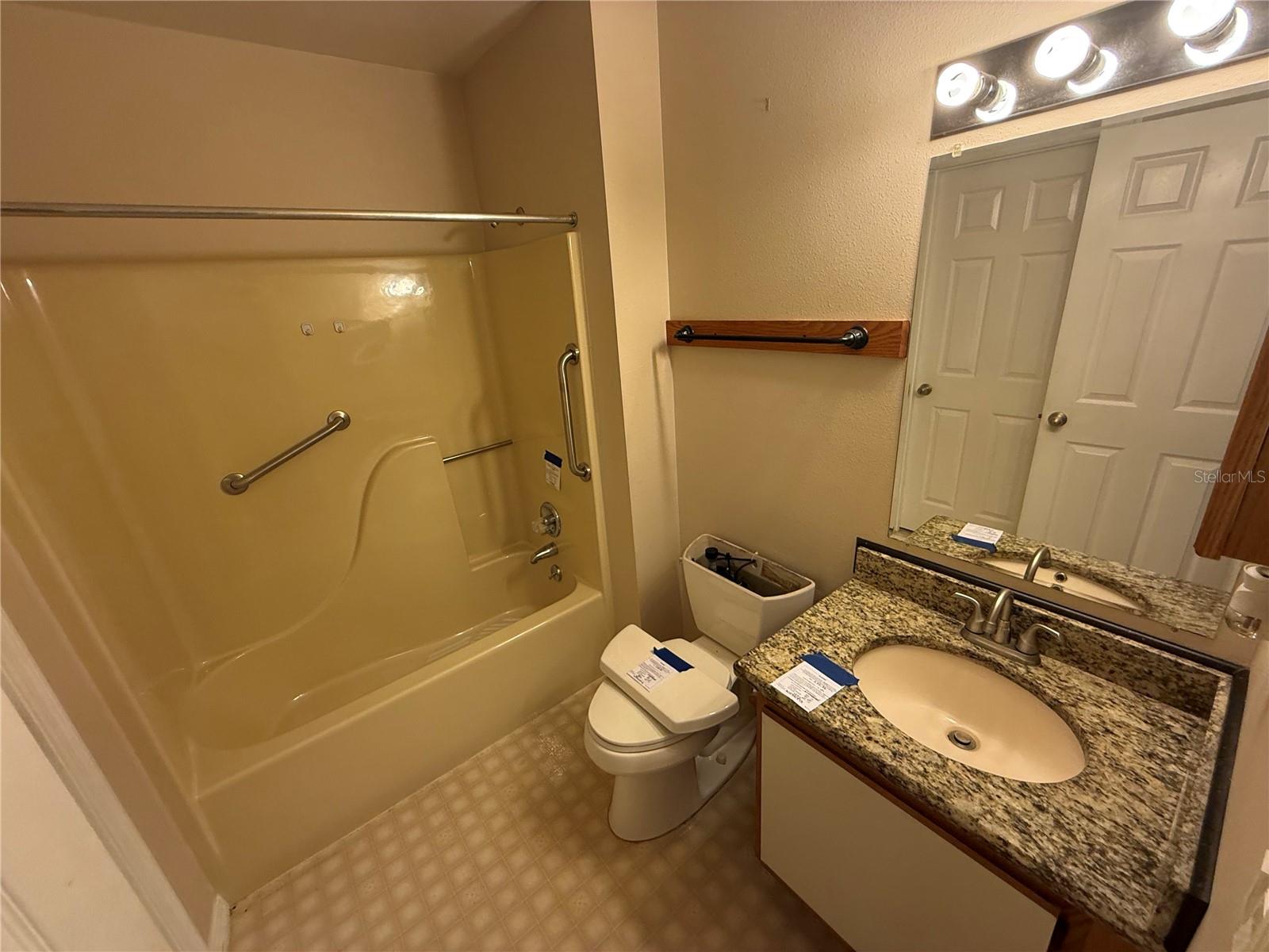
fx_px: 513
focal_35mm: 14
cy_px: 476
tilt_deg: -18.2
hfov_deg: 102.1
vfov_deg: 85.7
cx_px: 634
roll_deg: +4.5
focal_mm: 2.22
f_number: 2.2
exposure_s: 1/60
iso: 160
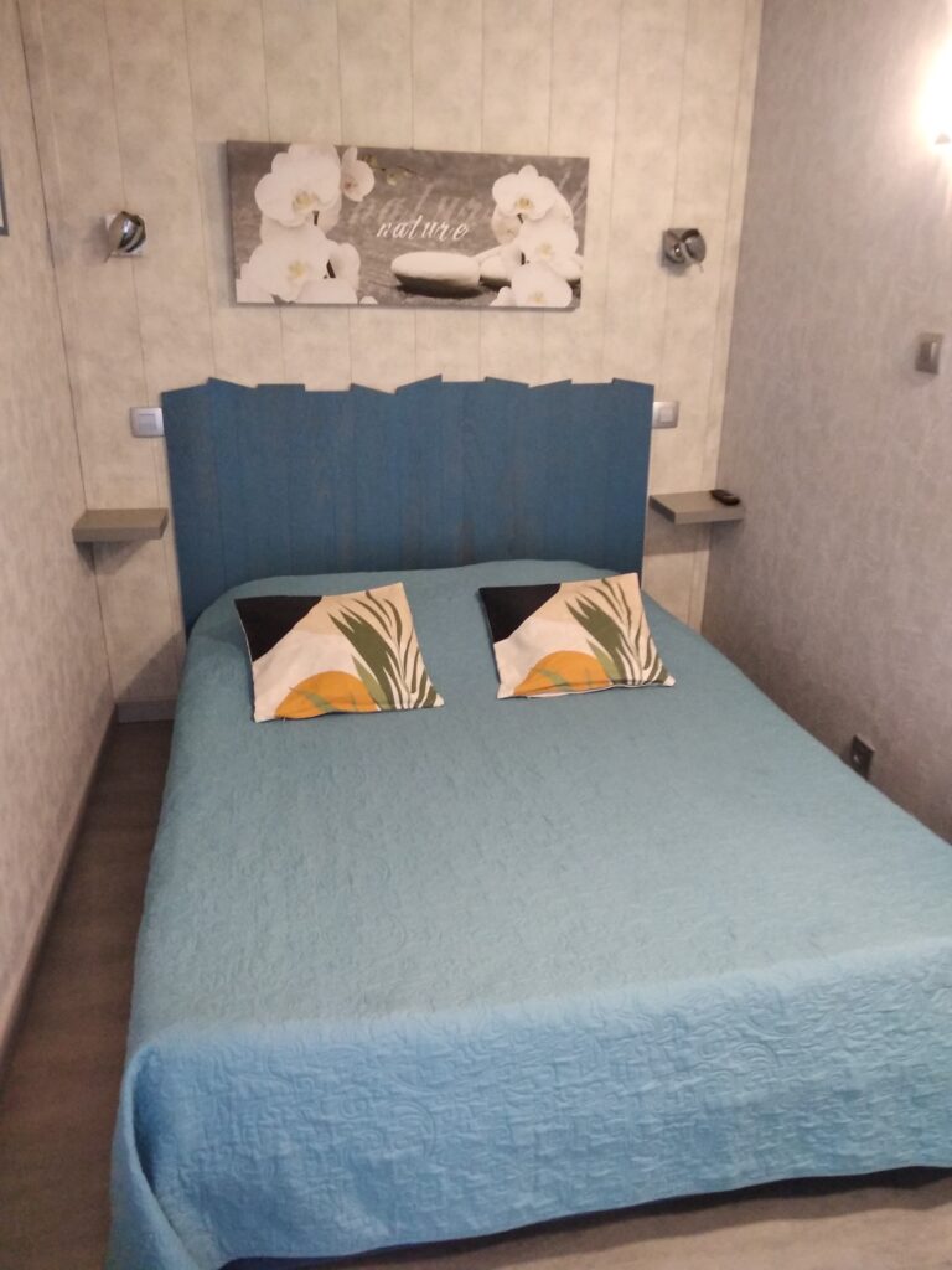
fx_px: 953
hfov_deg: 53.1
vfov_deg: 67.3
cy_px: 635
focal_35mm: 26
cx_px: 476
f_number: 2.2
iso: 1250
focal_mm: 3.81
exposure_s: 1/25
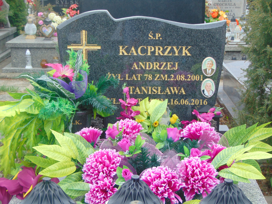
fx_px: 558
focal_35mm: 71
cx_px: 136
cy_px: 102
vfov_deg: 20.7
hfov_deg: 27.4
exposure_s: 1/100
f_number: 3.7
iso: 80
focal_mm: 12.8
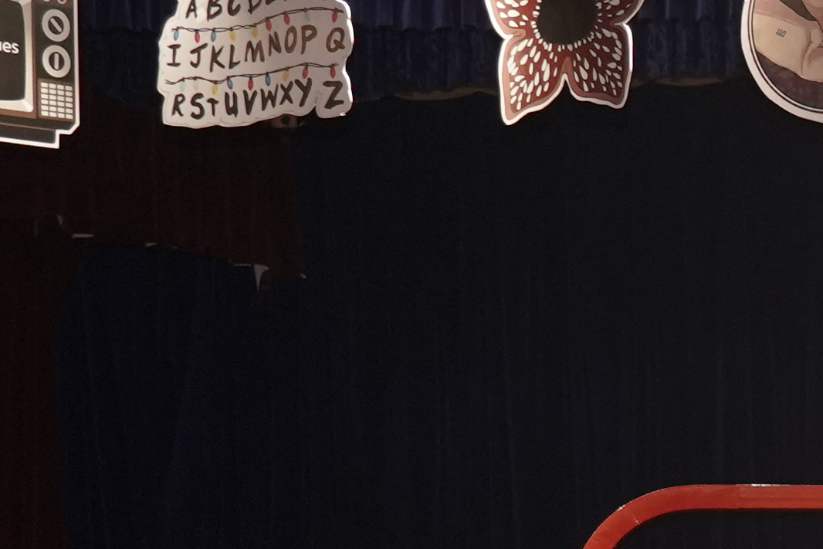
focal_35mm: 197
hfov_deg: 10.0
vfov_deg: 6.9
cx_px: 1383
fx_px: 4504
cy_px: 815
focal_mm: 35
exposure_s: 1/125
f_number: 4
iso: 2000
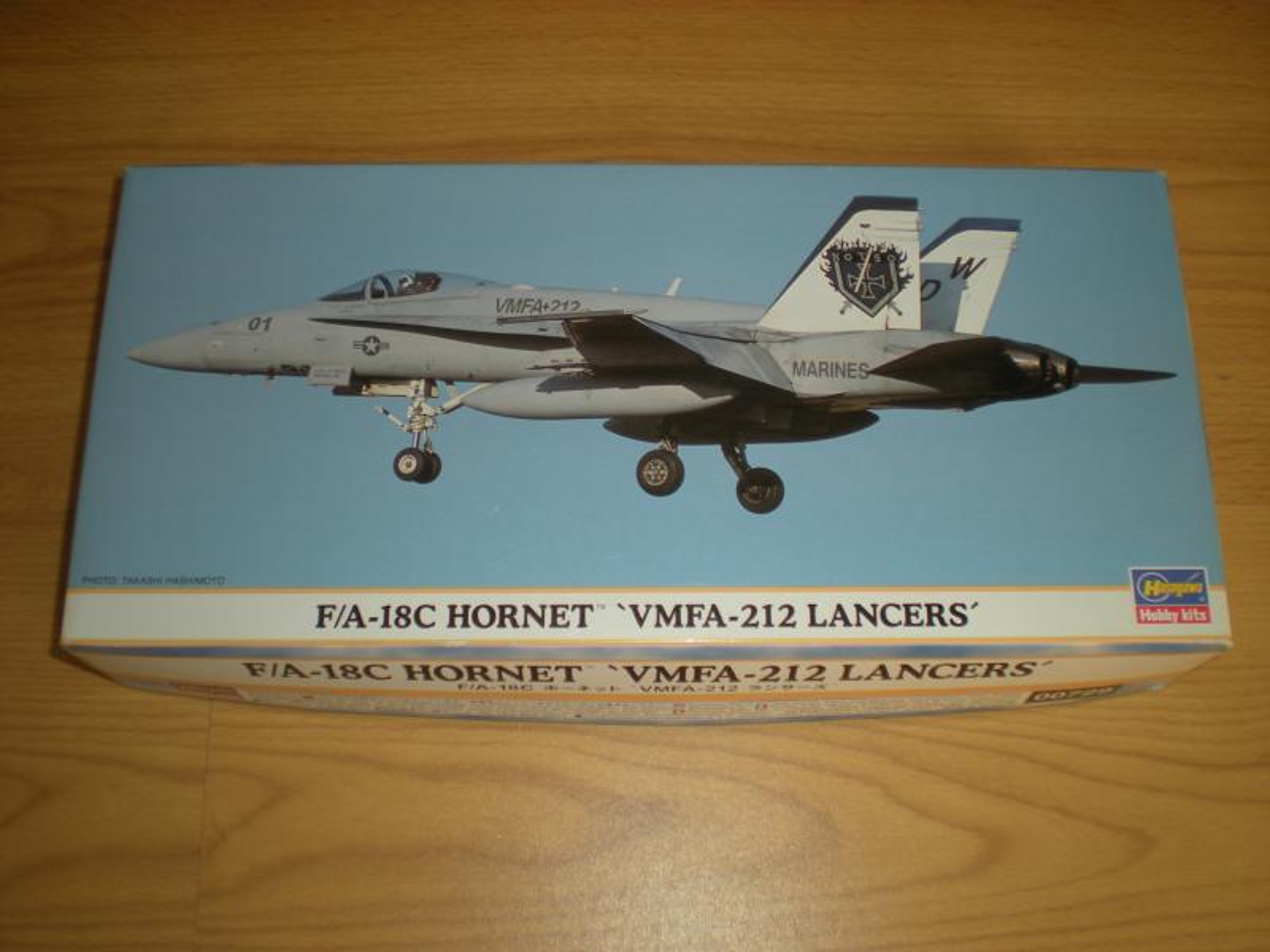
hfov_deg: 49.0
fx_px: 1394
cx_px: 635
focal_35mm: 38
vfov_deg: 37.7
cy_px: 476
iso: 64
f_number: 3.1
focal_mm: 6.3
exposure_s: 1/51.2
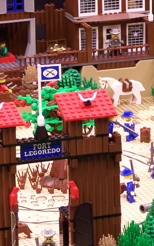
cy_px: 70
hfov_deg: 4.8
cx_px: 121
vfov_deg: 7.7
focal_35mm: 271
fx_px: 1820
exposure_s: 1/2
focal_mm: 19.4
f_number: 3.2
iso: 80
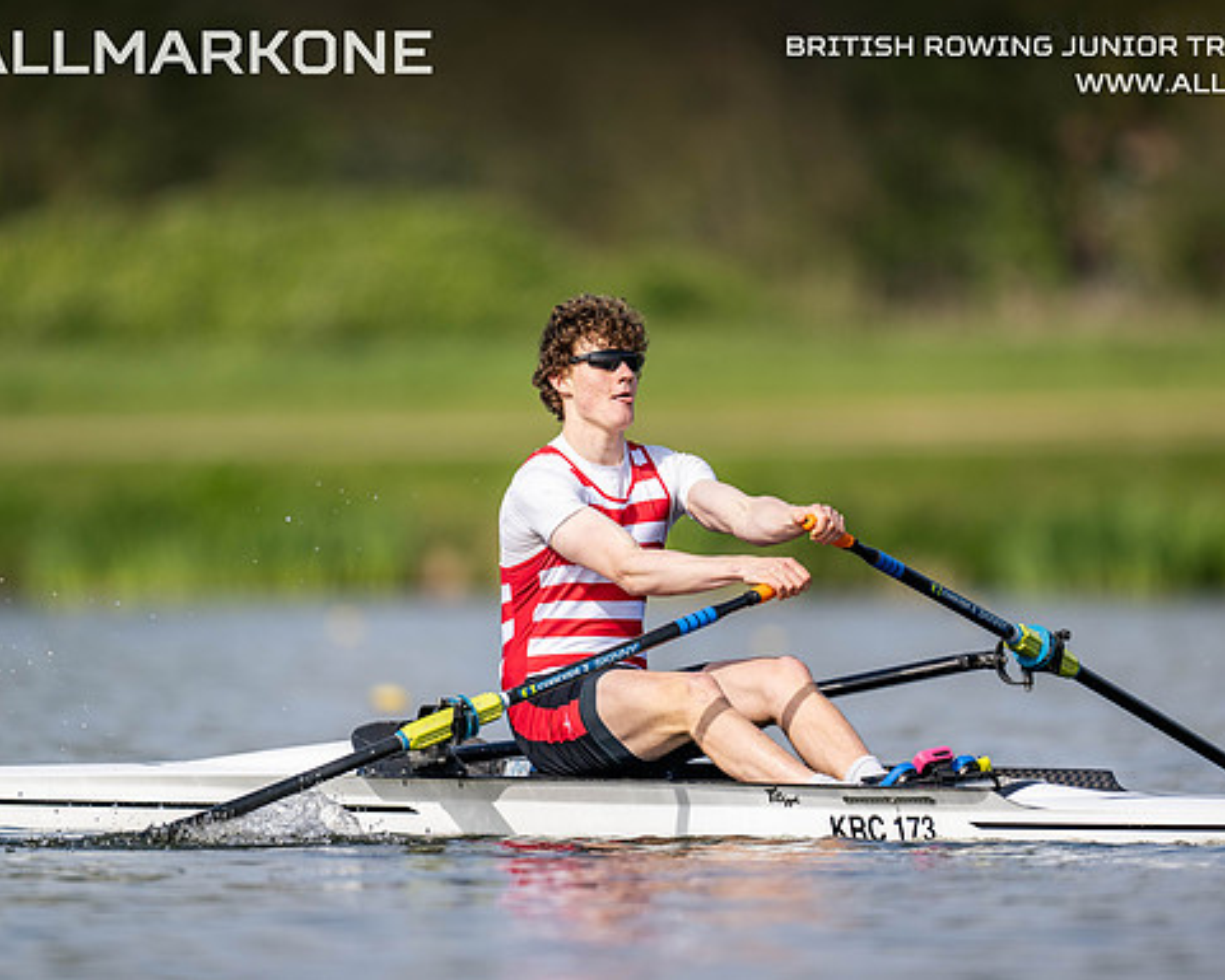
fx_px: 24622
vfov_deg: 2.3
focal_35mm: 679
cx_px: 675
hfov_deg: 2.8
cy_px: 490
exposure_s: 1/2500
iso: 250
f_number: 4
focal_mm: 600
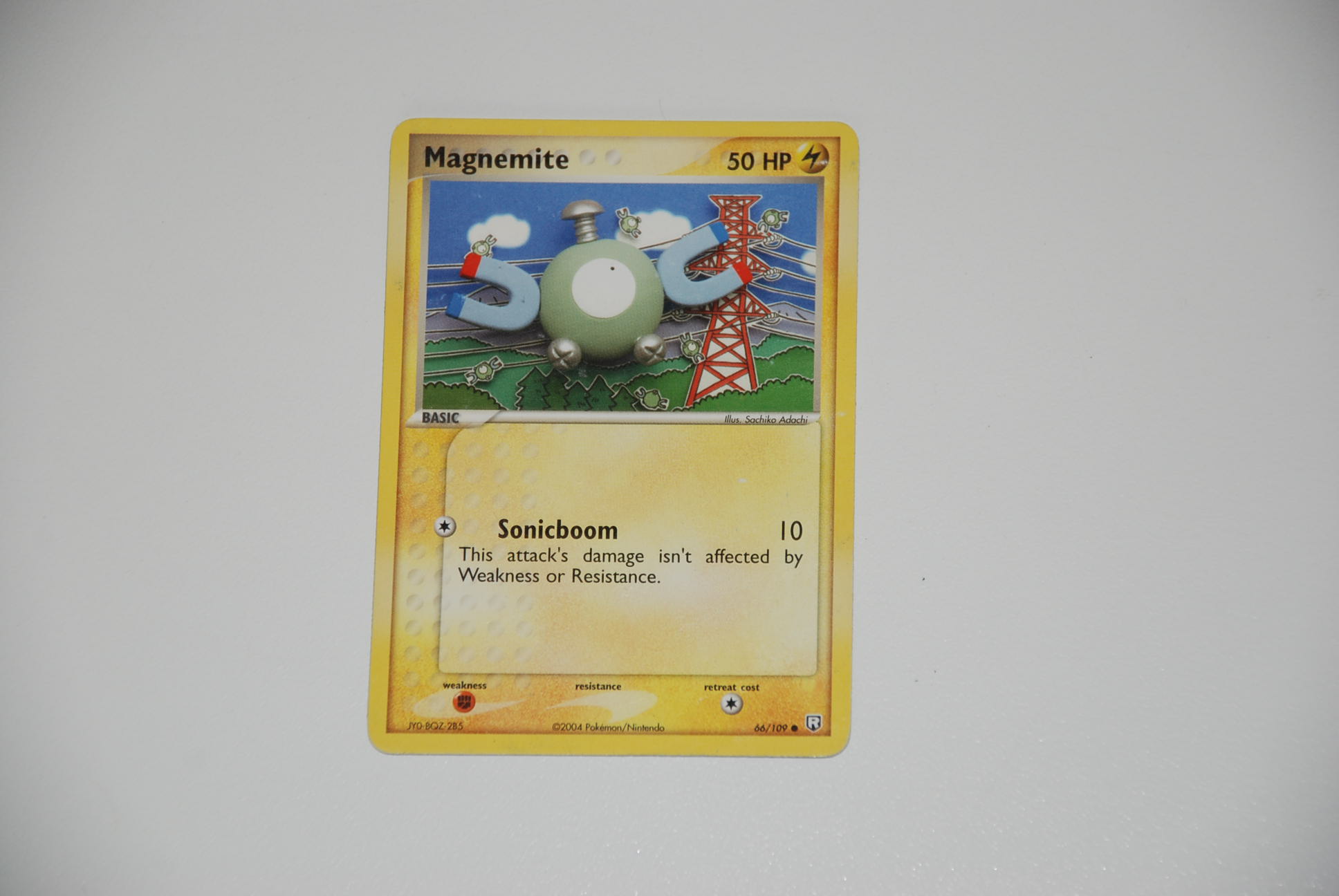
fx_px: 5865
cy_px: 448
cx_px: 670
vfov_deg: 8.7
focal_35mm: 158
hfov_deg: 13.0
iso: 200
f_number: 5.6
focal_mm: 105
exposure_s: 1/60
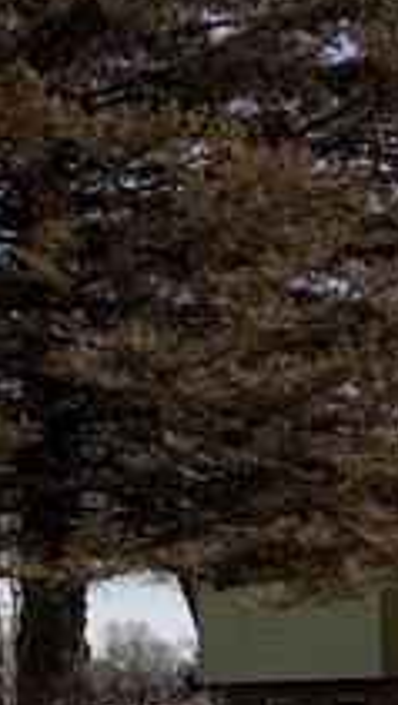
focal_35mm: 95
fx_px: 1779
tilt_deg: +0.3
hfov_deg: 11.5
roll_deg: +1.4
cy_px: 779
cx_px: 793
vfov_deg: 21.3
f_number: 1.78
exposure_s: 1/8130
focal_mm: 6.76
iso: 80
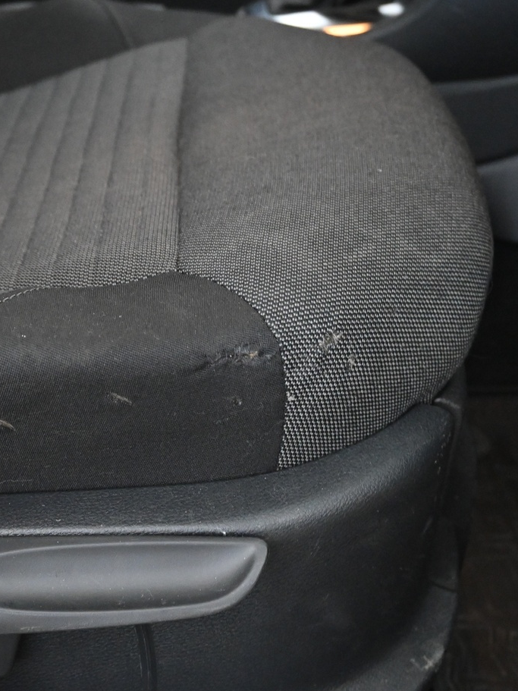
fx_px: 1075
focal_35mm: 54
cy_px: 384
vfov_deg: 35.6
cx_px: 209
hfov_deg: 27.0
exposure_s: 1/30
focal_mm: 21
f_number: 4
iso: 4000
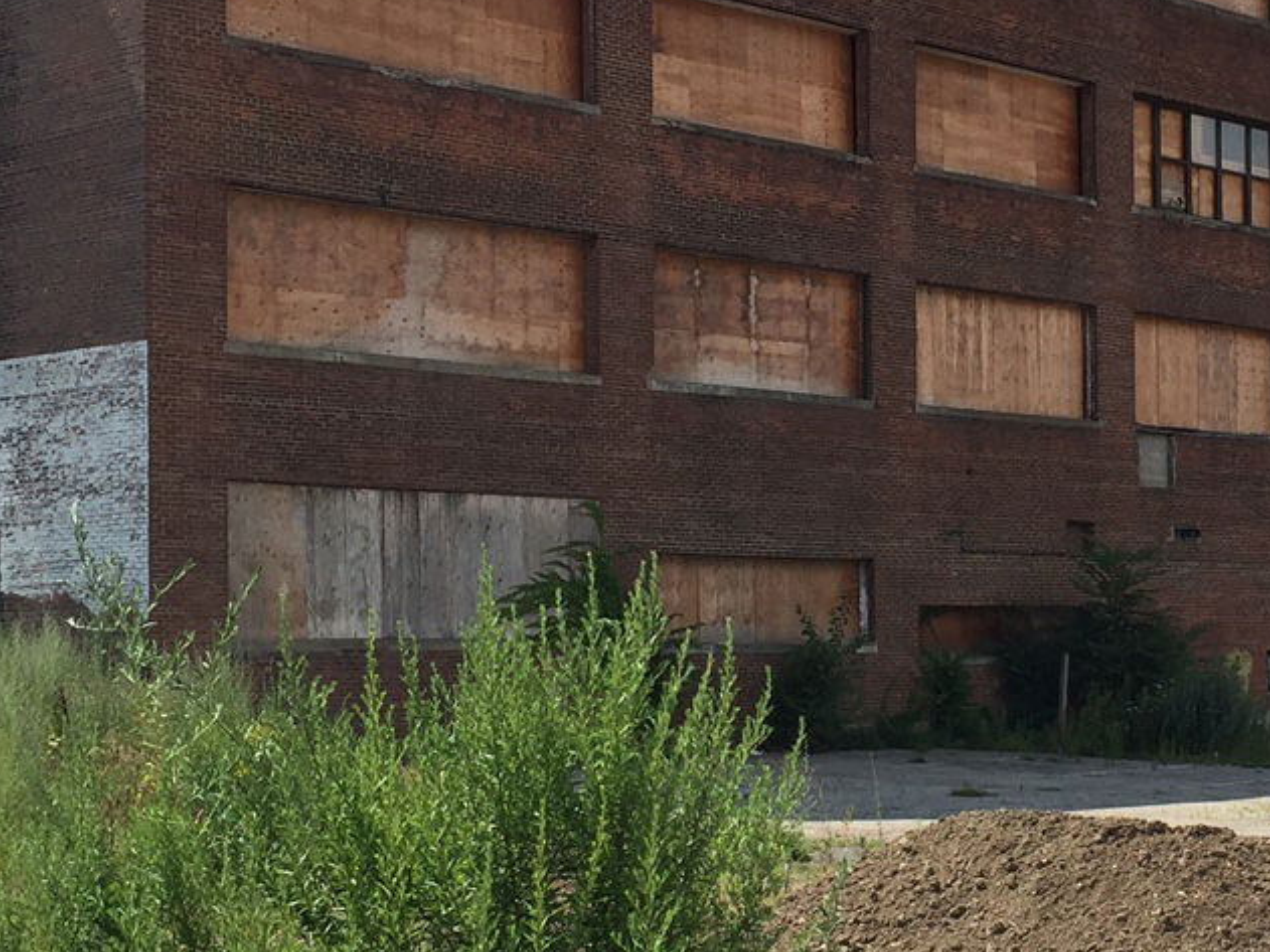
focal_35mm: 75
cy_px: 622
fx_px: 2751
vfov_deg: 19.6
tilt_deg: +3.4
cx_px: 960
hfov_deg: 25.7
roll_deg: -0.2
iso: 32
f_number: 2.2
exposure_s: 1/1883
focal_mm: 4.15
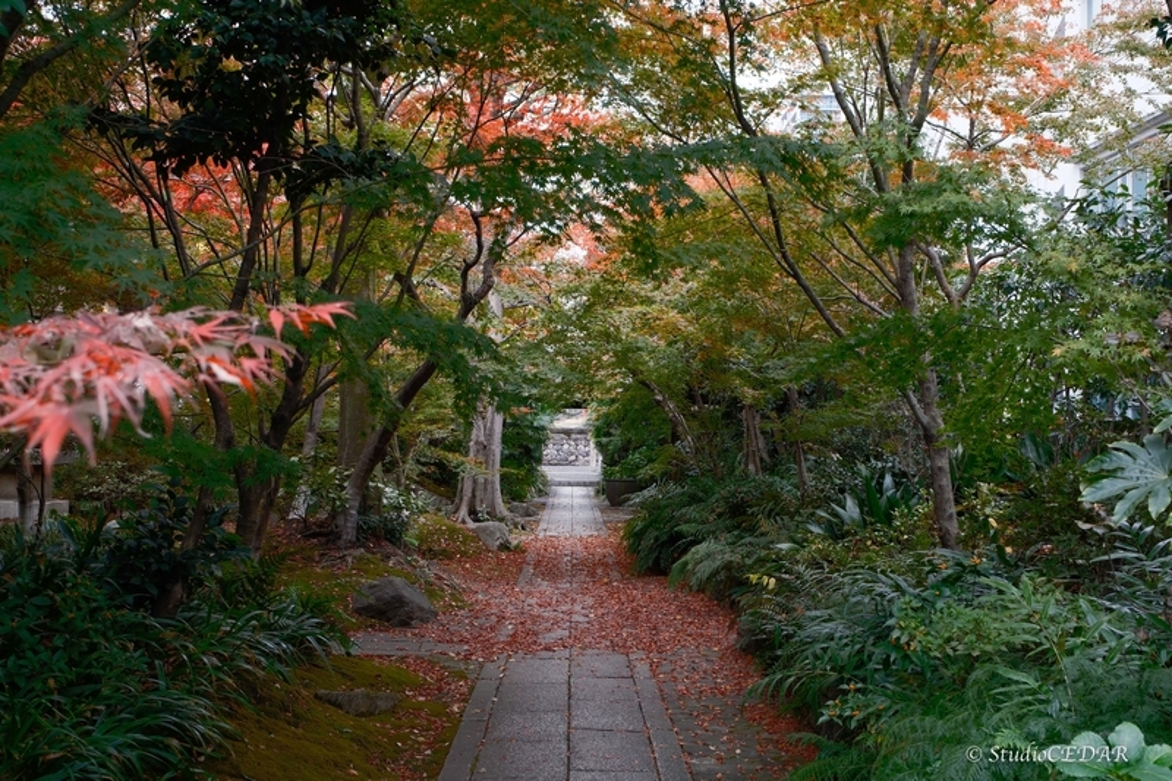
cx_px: 586
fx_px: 1465
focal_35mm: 45
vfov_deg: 29.9
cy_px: 390
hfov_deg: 43.6
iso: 400
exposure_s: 1/125
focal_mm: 30
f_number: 5.6
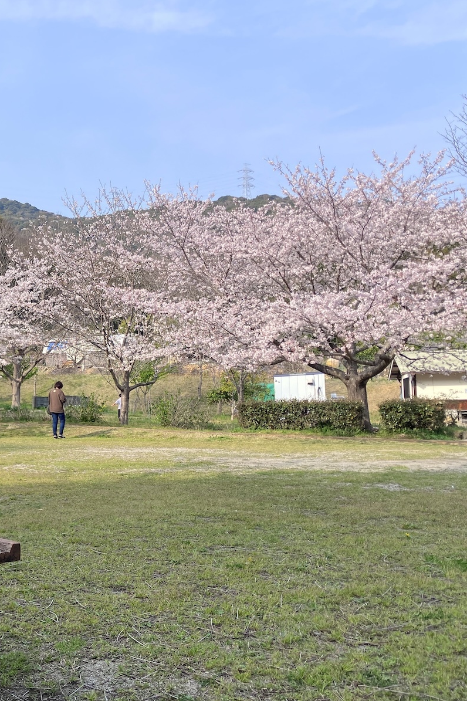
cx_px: 48
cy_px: 351
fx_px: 759
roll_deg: +0.4
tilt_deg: +5.2
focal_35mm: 39
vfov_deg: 49.6
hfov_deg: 32.5
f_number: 1.8
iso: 32
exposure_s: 1/1245
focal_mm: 3.99
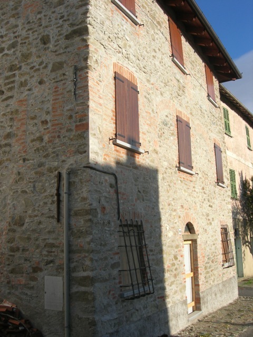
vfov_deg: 49.0
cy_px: 168
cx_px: 126
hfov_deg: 37.7
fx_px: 370
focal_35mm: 38
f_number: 4.8
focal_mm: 7.8
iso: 64
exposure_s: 1/497
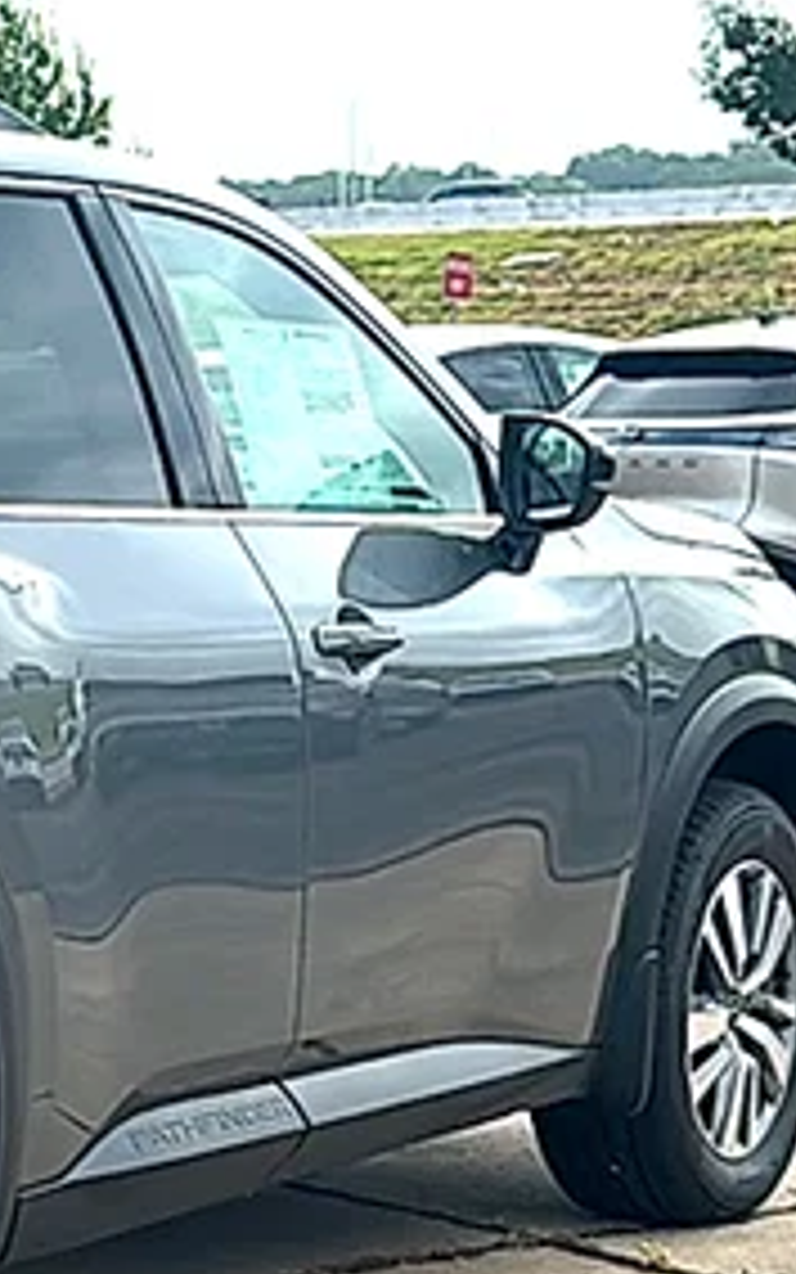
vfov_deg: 21.4
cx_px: -540
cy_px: 822
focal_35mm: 97
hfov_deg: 12.5
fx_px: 3365
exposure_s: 1/3745
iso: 100
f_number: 1.78
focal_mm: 6.86
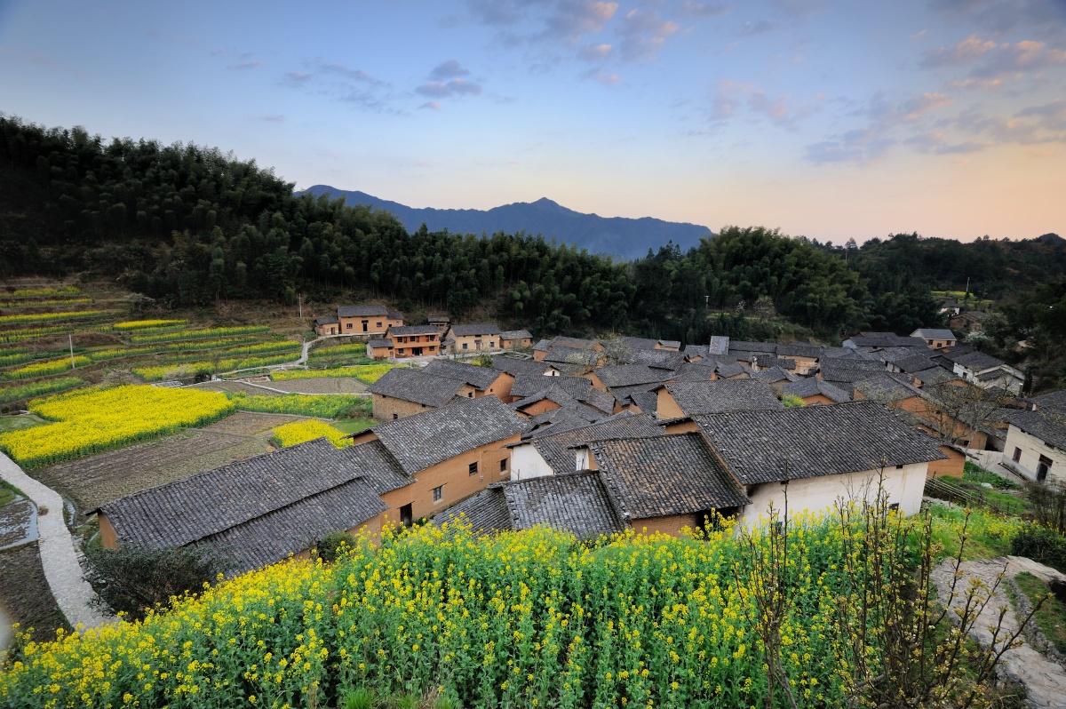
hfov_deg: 96.8
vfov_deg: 73.6
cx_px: 533
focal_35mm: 16
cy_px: 354
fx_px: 473
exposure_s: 1/5
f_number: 10
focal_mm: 16
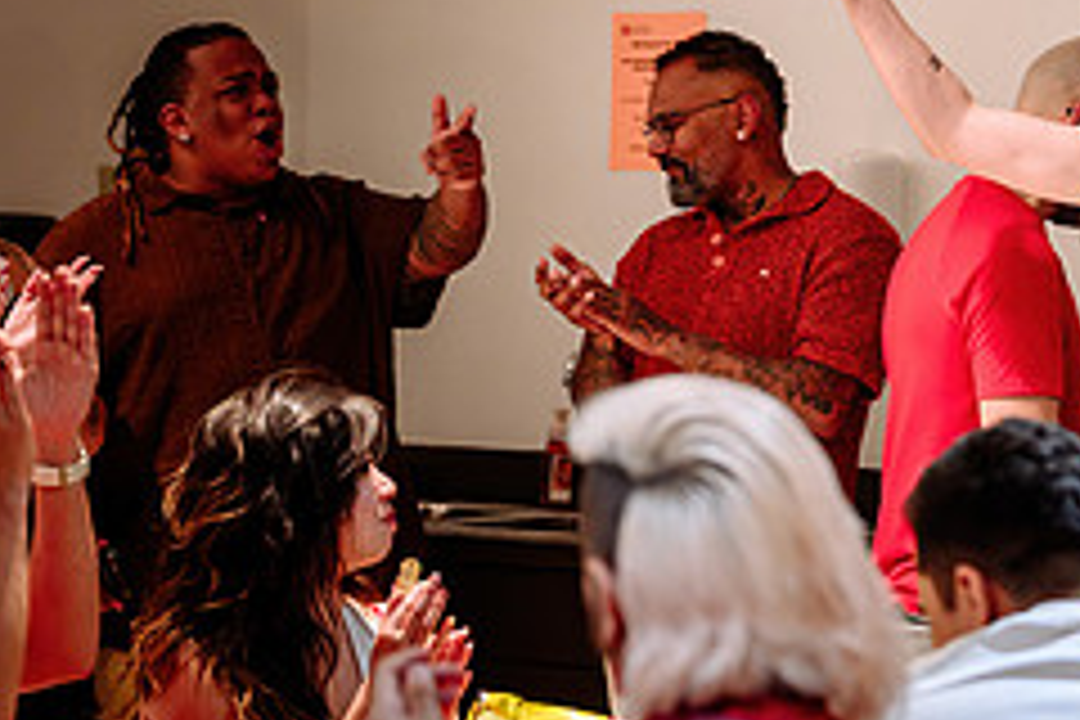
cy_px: 369
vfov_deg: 9.0
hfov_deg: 13.4
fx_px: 4560
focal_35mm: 152
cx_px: 948
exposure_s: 1/100
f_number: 2
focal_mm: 56
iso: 1000
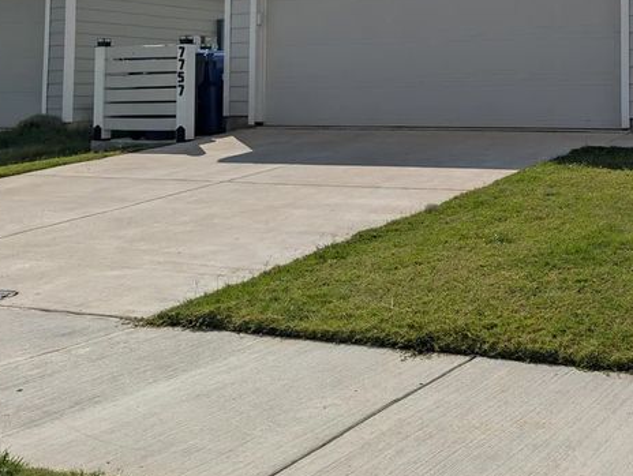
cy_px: 28
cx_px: 547
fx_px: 970
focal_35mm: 53
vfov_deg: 26.4
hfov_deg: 34.5
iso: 21
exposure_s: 1/3448
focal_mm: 6.9
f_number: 1.68
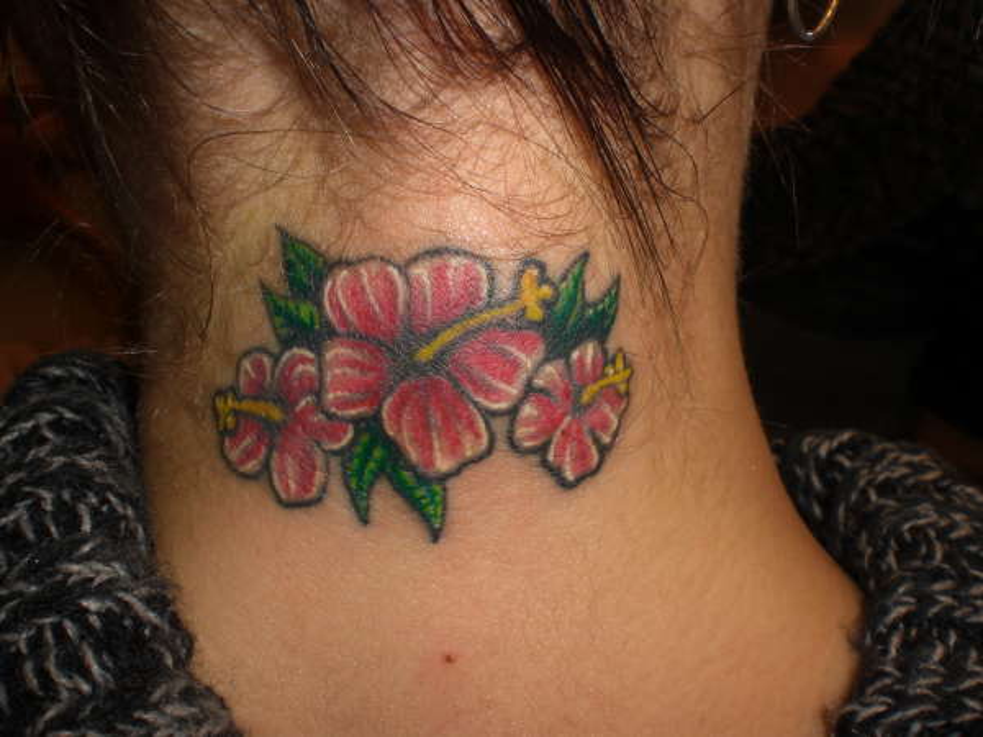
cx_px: 492
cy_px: 368
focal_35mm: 38
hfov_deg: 49.0
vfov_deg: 37.7
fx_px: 1079
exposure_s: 1/30
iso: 50
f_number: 4.4
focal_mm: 6.3
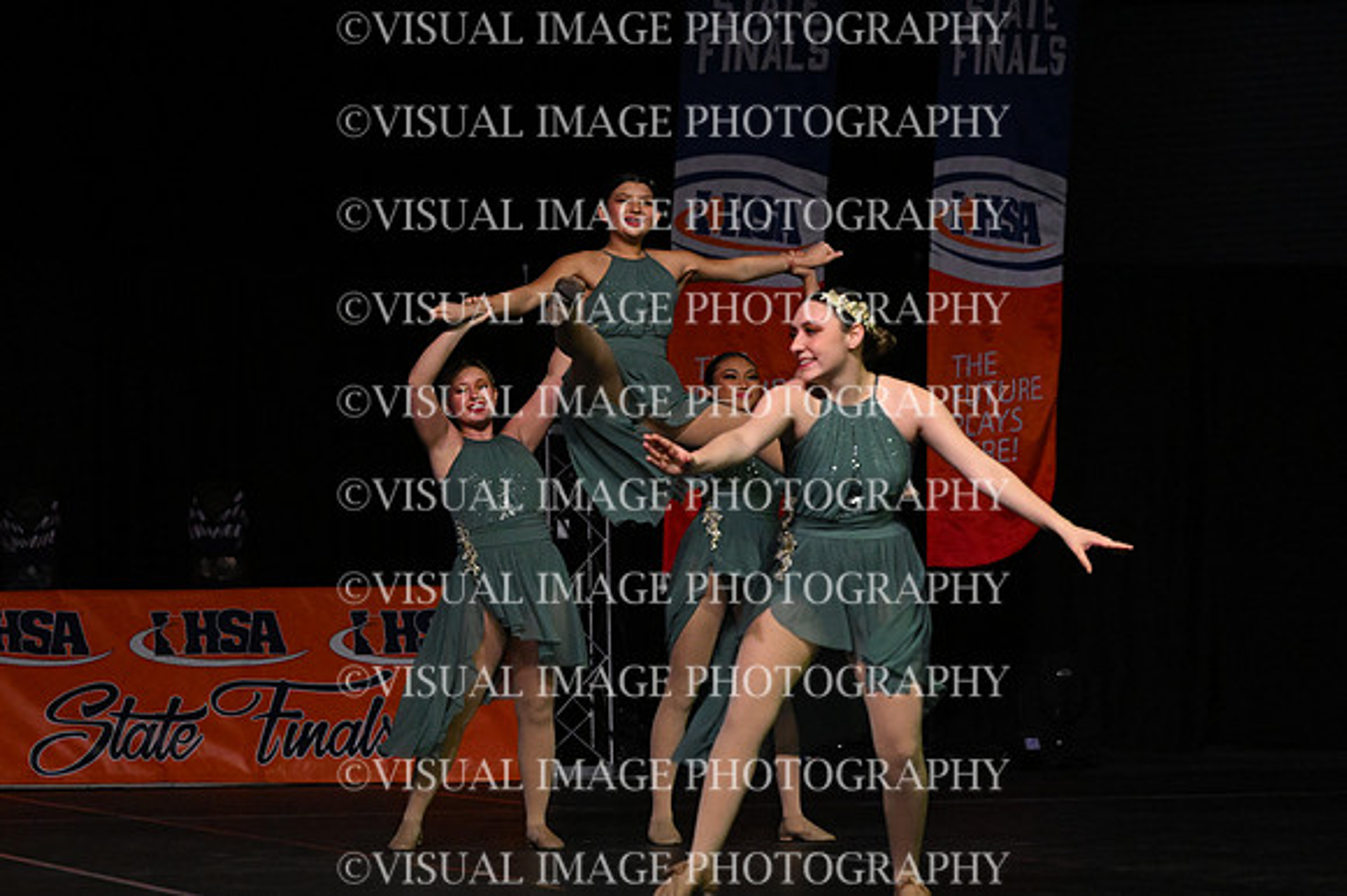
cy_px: 448
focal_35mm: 142
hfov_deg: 14.5
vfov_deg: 9.7
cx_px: 674
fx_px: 5310
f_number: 4
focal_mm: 95
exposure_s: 1/1000
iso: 6400
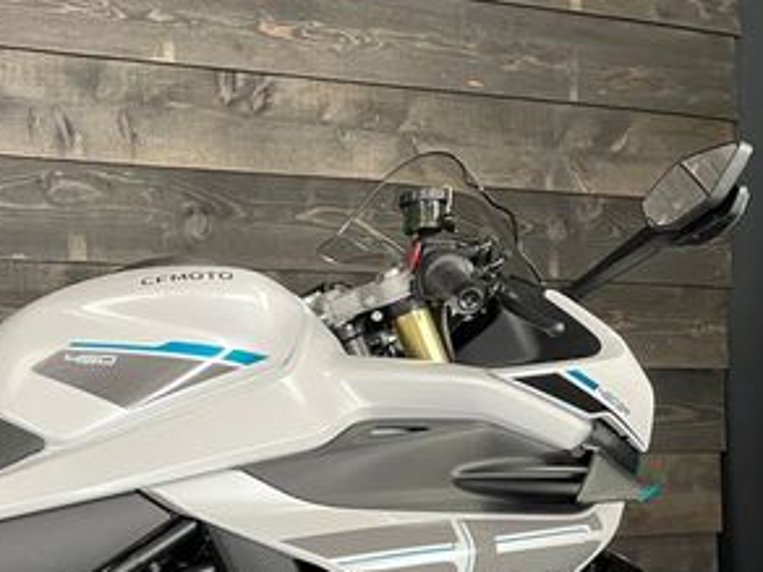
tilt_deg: -4.3
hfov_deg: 30.8
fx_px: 1256
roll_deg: +0.6
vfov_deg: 24.7
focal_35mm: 57
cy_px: 546
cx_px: -39
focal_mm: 4.2
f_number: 1.6
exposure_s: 1/50
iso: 100
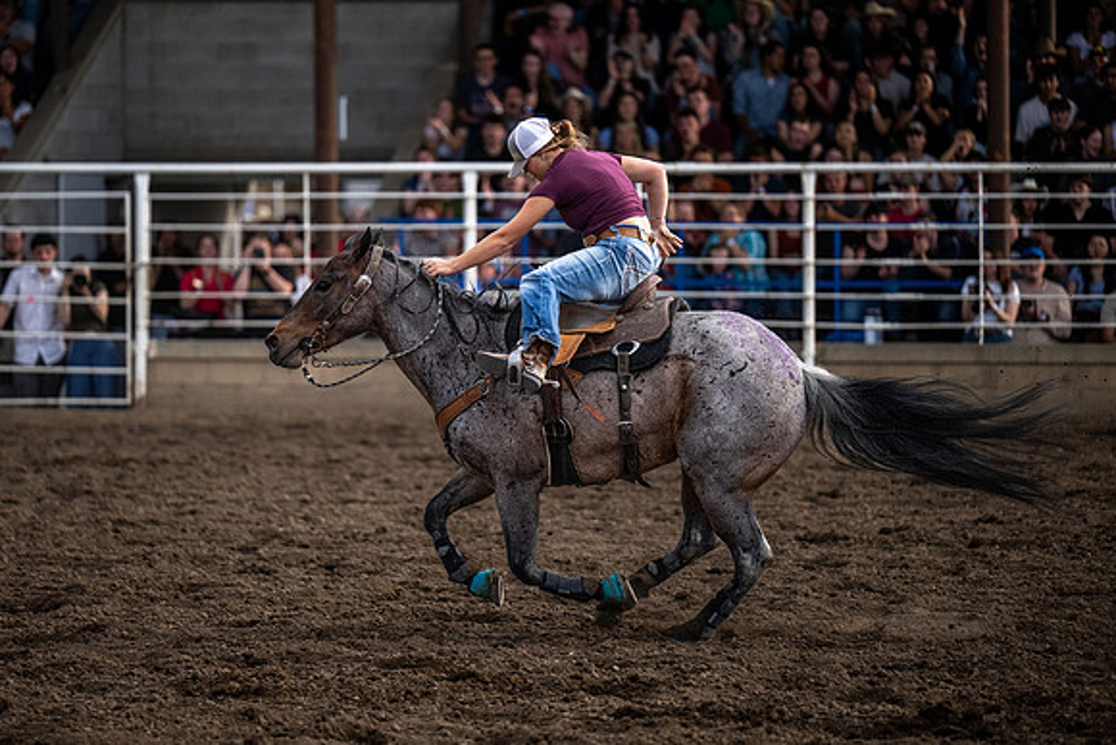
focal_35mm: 198
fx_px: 6145
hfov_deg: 10.4
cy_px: 343
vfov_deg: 6.9
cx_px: 508
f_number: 2.8
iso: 1250
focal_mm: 180
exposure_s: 1/8000
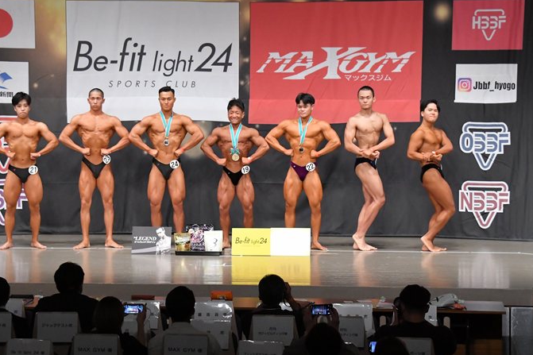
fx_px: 1658
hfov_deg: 18.3
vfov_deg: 12.2
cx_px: 247
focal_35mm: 112
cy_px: 176
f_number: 5.6
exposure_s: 1/400
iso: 6400
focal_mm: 65
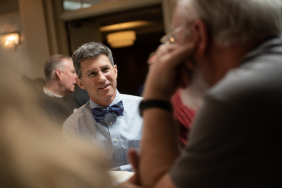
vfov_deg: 19.5
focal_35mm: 70
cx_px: 141
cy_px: 94
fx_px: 548
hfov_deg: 28.8
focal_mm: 70
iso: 500
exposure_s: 1/160
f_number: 3.5
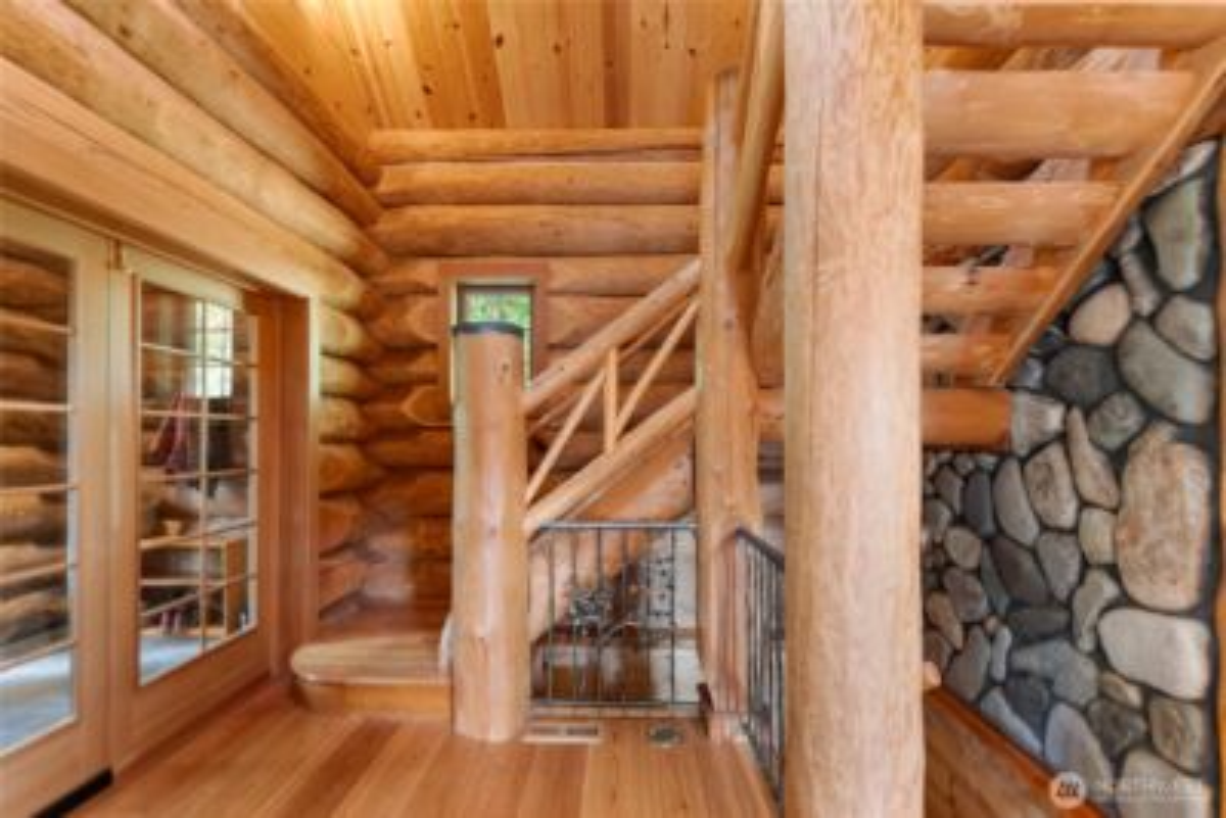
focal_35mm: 15
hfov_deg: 100.0
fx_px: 514
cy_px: 409
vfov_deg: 77.0
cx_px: 613
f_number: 2.8
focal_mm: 15.1
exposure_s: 1/1.67
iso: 125
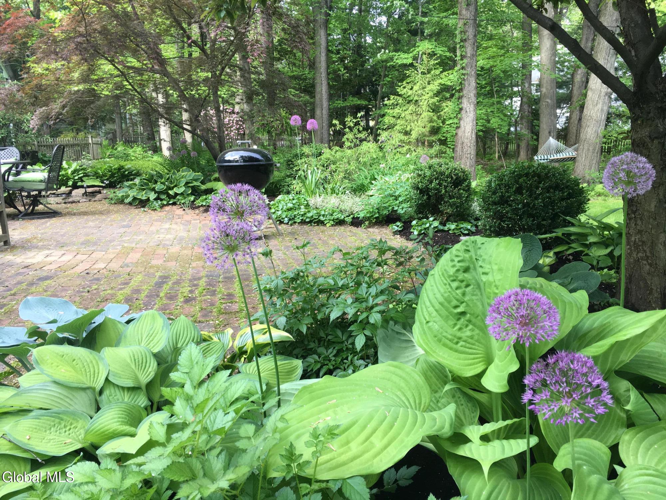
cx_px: 333
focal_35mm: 29
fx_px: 558
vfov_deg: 48.2
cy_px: 250
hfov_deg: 61.7
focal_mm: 4.15
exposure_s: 1/120
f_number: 2.2
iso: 40
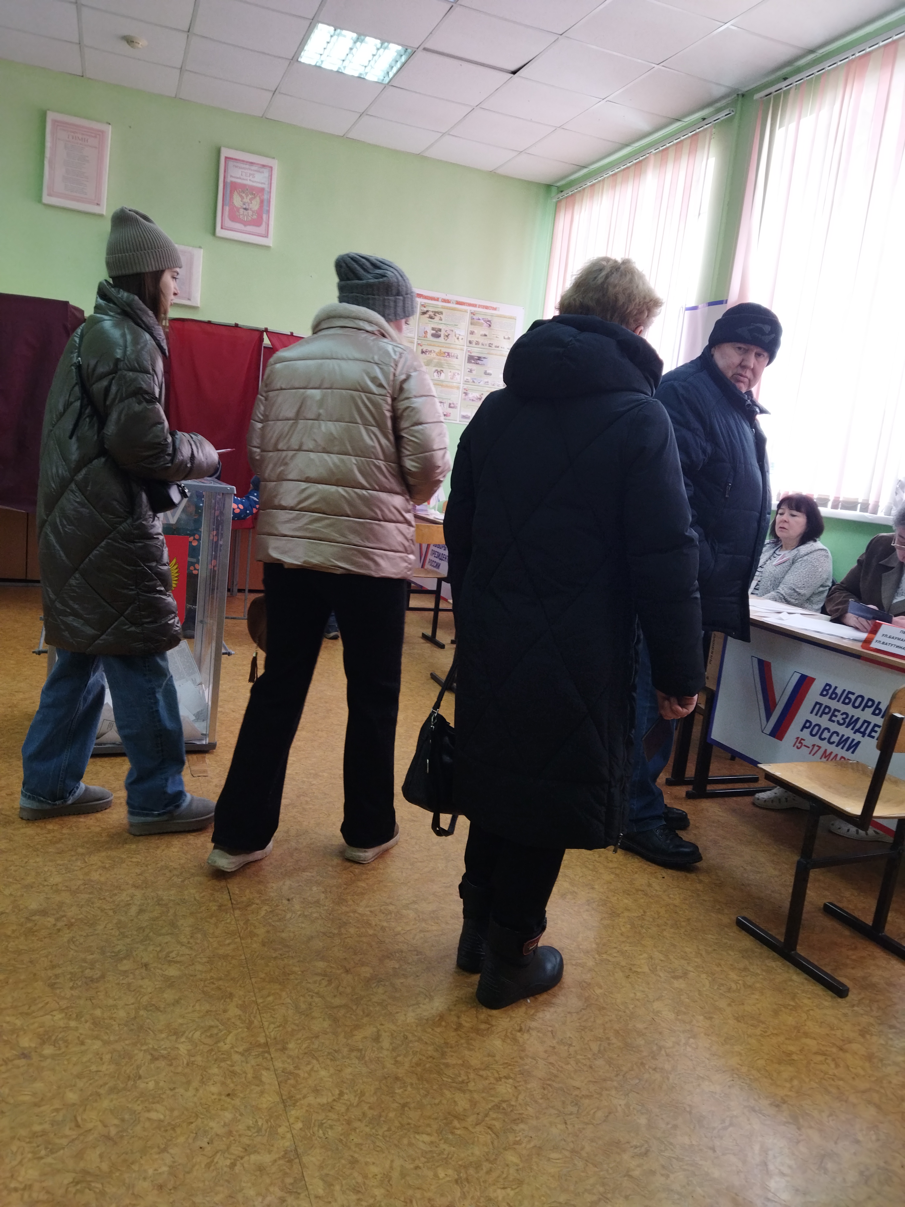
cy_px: 604
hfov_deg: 51.4
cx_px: 452
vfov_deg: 65.3
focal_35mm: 27
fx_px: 941
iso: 104
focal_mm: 4.71
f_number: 1.79
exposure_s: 1/100
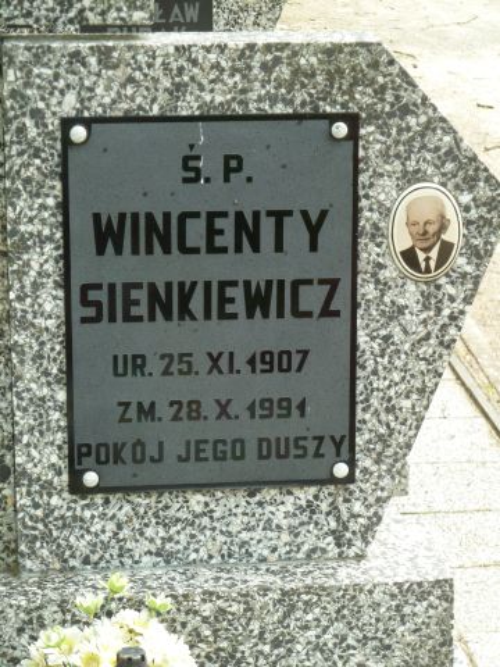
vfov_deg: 15.4
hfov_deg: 11.6
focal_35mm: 128
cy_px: 334
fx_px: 2465
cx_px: 250
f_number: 4.4
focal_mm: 21
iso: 100
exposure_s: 1/50
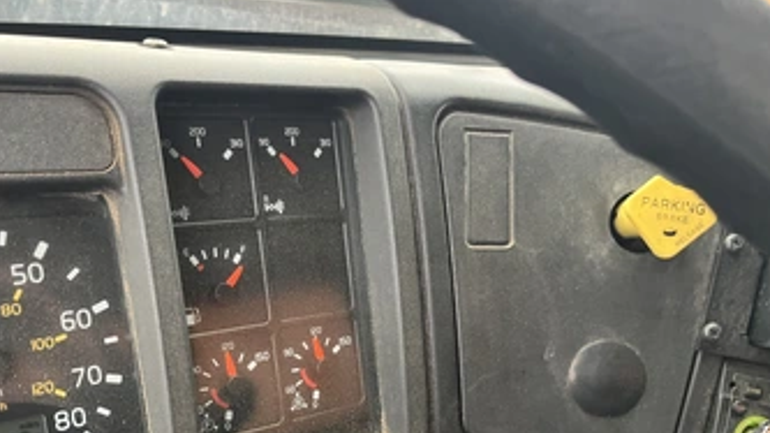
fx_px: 694
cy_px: 343
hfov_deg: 57.8
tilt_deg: -38.0
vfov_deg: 33.7
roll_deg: -10.4
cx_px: 324
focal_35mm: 34
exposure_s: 1/60
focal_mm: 5.1
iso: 320
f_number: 1.6
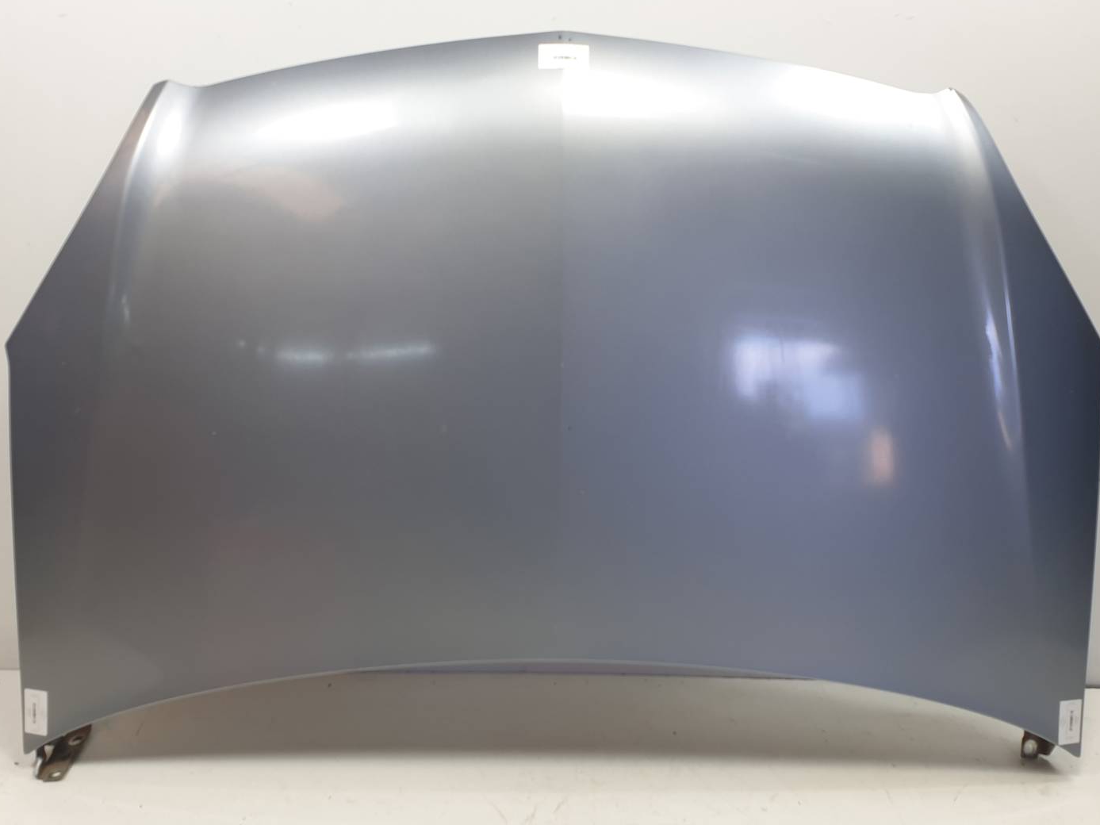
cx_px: 550
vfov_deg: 51.3
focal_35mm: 27
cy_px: 409
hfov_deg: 65.3
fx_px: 858
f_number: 2.4
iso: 64
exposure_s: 1/100
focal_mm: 4.3
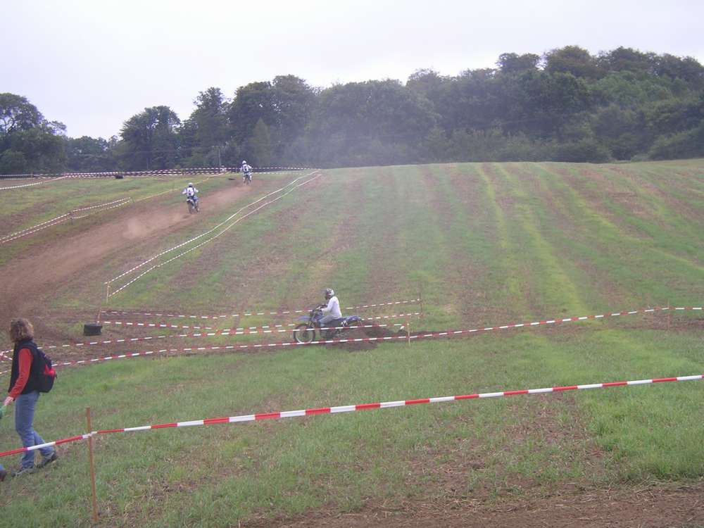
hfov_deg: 30.7
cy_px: 264
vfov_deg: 23.3
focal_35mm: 63
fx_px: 1281
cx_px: 352
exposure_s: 1/125
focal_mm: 9.8
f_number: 3.4
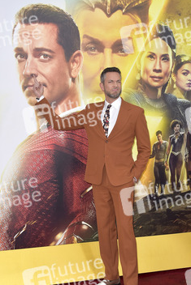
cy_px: 156
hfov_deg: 27.0
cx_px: 88
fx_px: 397
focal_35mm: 50
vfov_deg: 39.5
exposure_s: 1/250
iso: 500
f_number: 6.3
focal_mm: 44
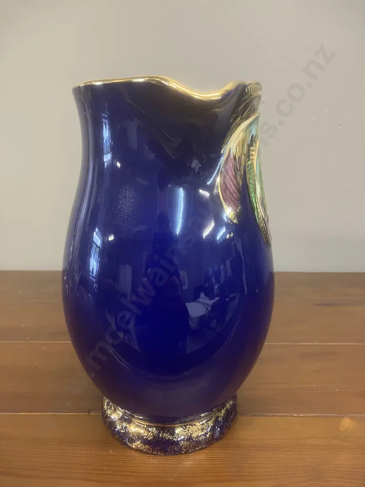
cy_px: 244
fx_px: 394
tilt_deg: -14.7
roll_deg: +0.3
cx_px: 182
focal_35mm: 28
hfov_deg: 49.7
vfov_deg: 63.4
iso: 250
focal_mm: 3.99
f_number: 1.8
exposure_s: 1/33
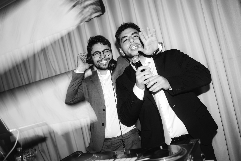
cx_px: 120
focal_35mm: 35
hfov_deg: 54.2
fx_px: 235
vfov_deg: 37.7
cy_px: 80
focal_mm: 35
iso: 32
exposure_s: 1/15
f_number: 2
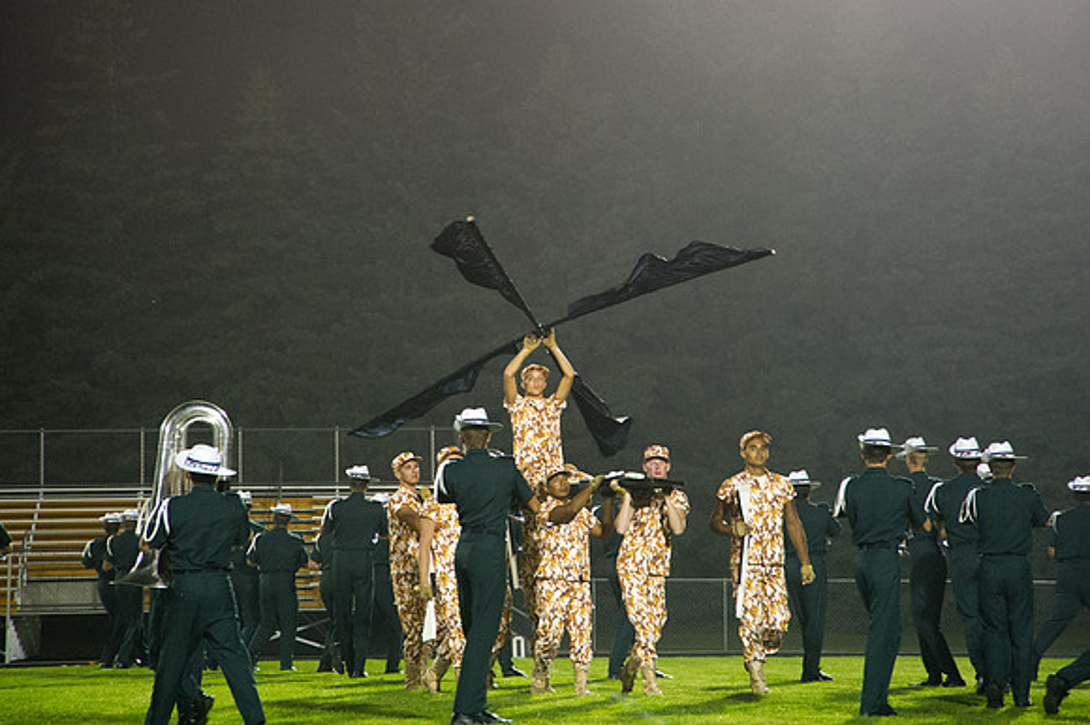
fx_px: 4365
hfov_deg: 14.2
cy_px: 308
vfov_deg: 9.5
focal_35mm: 144
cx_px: 535
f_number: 5.6
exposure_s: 1/160
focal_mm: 120
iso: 11400
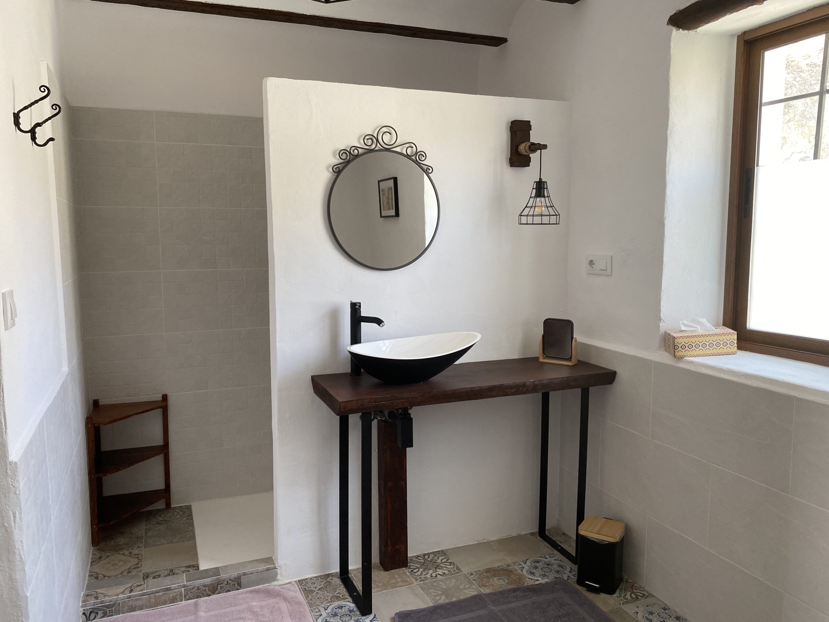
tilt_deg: -6.1
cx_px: 414
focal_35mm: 26
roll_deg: +0.8
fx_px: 623
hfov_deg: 67.3
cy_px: 311
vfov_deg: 53.1
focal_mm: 4.25
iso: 125
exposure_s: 1/112
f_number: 1.8
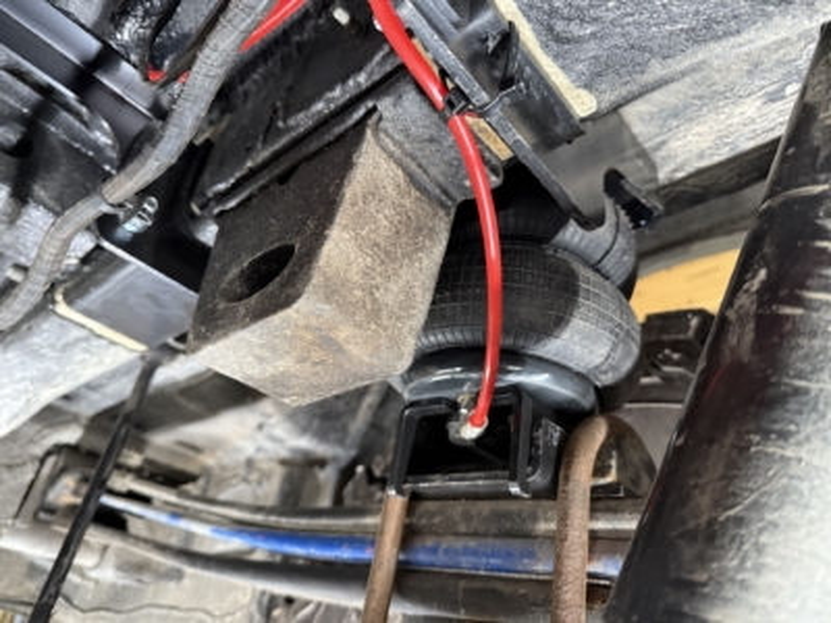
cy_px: 312
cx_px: 416
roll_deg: -6.6
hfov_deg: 71.6
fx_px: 576
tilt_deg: +31.6
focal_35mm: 24
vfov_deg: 56.8
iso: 800
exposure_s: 1/50
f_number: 1.78
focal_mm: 6.76
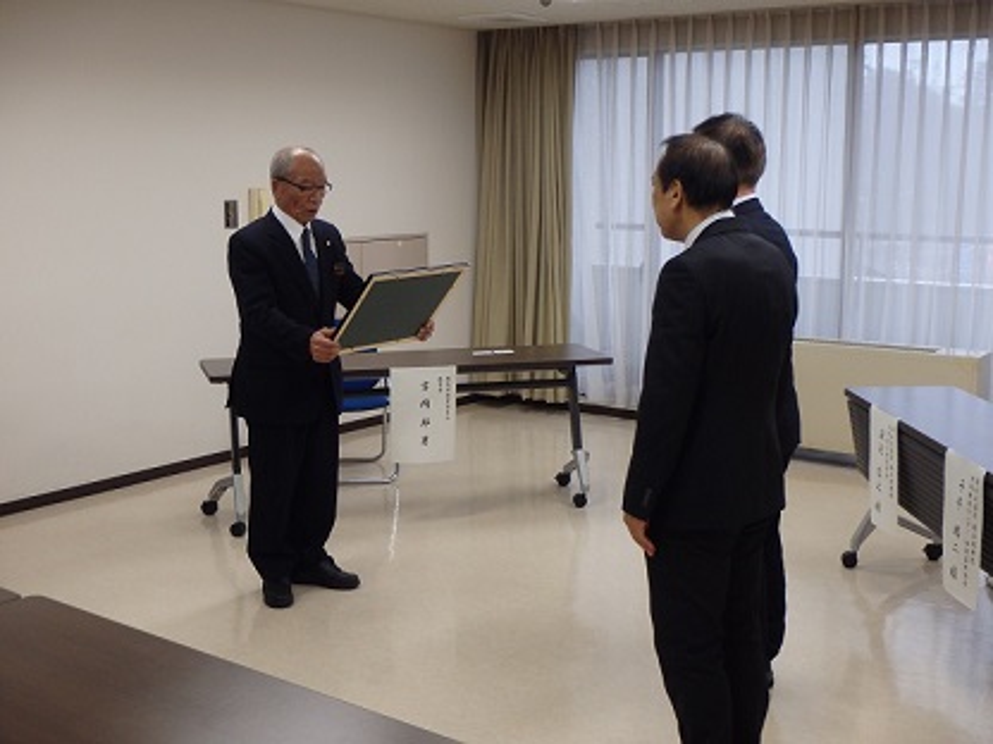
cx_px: 496
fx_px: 1234
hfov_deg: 43.9
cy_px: 372
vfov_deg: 33.6
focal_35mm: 43
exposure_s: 1/40
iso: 250
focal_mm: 7.7
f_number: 4.8
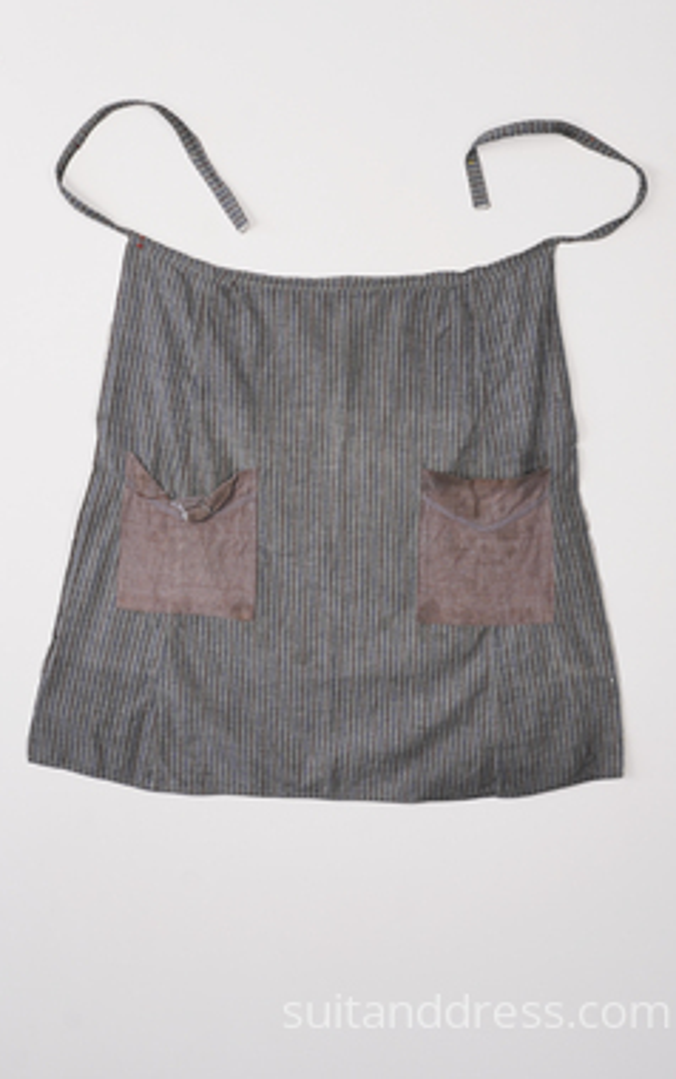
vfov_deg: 40.3
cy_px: 530
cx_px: 348
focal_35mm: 50
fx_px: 1472
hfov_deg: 25.9
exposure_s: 1/50
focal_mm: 32
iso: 320
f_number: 9
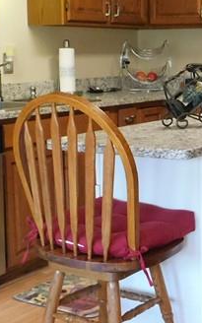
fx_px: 669
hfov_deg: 16.7
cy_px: 150
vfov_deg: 27.1
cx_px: 212
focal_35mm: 76
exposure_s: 1/30
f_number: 3
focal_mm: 4
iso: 320
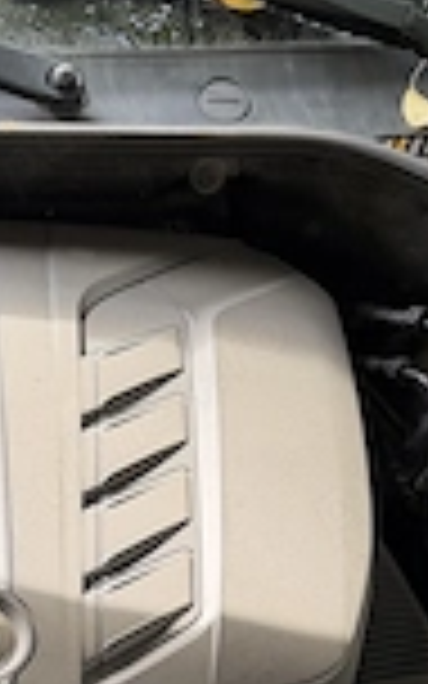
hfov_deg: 18.8
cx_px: -18
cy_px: 842
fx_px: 1250
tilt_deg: -50.0
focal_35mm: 67
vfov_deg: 26.8
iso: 200
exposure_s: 1/199
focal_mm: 6.76
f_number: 1.78
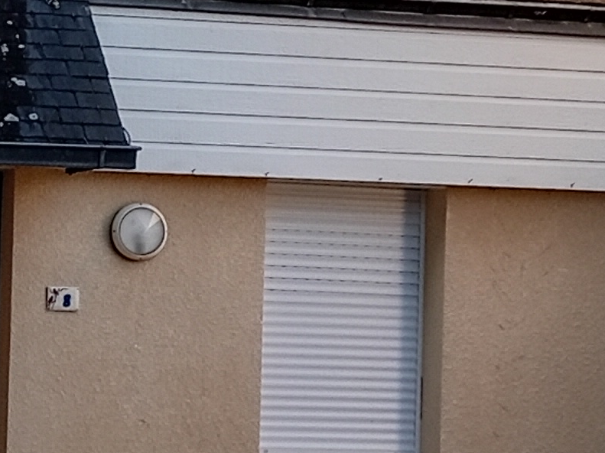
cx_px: -58
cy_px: 226
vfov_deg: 11.5
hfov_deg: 14.9
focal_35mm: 129
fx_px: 2253
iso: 100
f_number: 1.8
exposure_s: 1/143
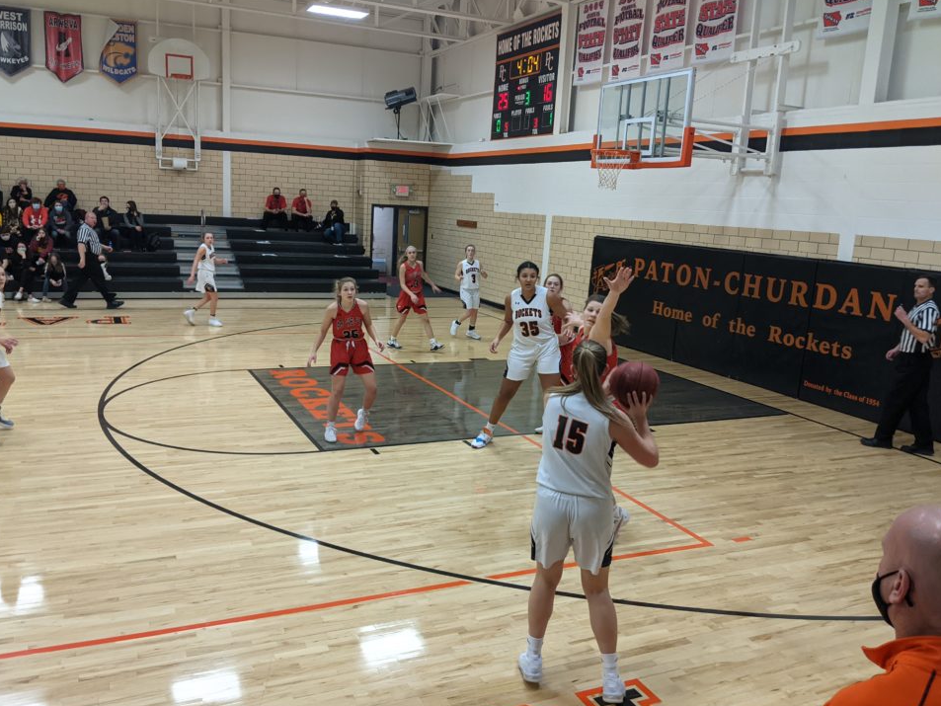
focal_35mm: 29
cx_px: 447
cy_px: 366
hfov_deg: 61.6
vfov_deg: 48.2
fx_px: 788
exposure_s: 1/125
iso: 139
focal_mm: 4.44
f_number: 1.8
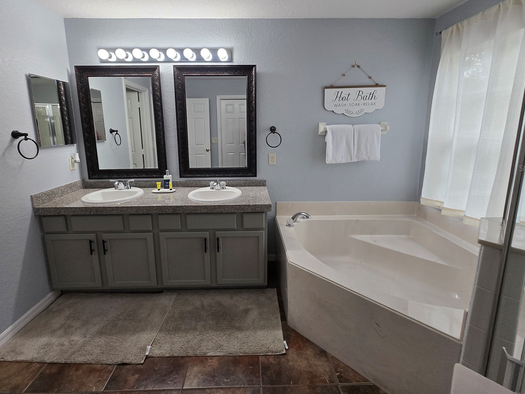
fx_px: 227
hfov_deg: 98.1
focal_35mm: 15
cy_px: 168
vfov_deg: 81.2
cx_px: 252
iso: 80
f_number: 2.2
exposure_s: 1/60
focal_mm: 1.7
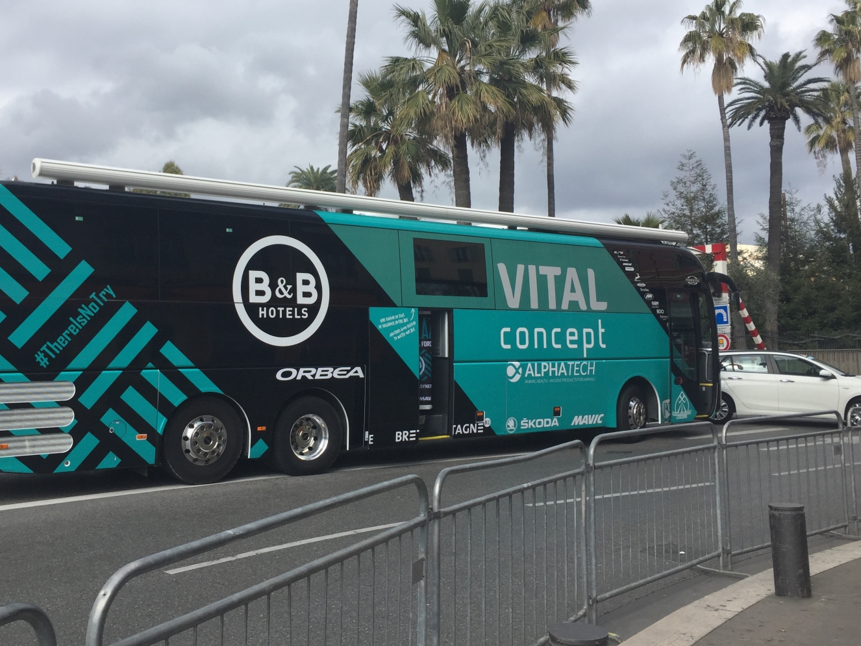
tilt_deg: +7.4
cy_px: 272
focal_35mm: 35
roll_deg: +0.8
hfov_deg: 52.3
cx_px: 351
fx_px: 870
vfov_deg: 40.6
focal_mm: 4.15
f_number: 2.2
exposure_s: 1/1464
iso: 32
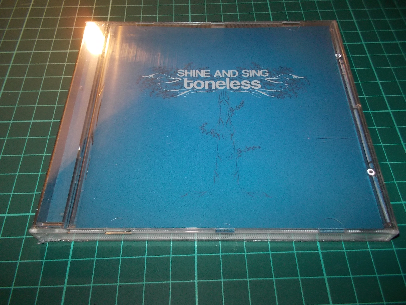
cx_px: 203
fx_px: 340
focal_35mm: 29
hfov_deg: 61.7
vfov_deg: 48.2
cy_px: 152
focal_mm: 4.1
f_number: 3.3
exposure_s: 1/30
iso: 200
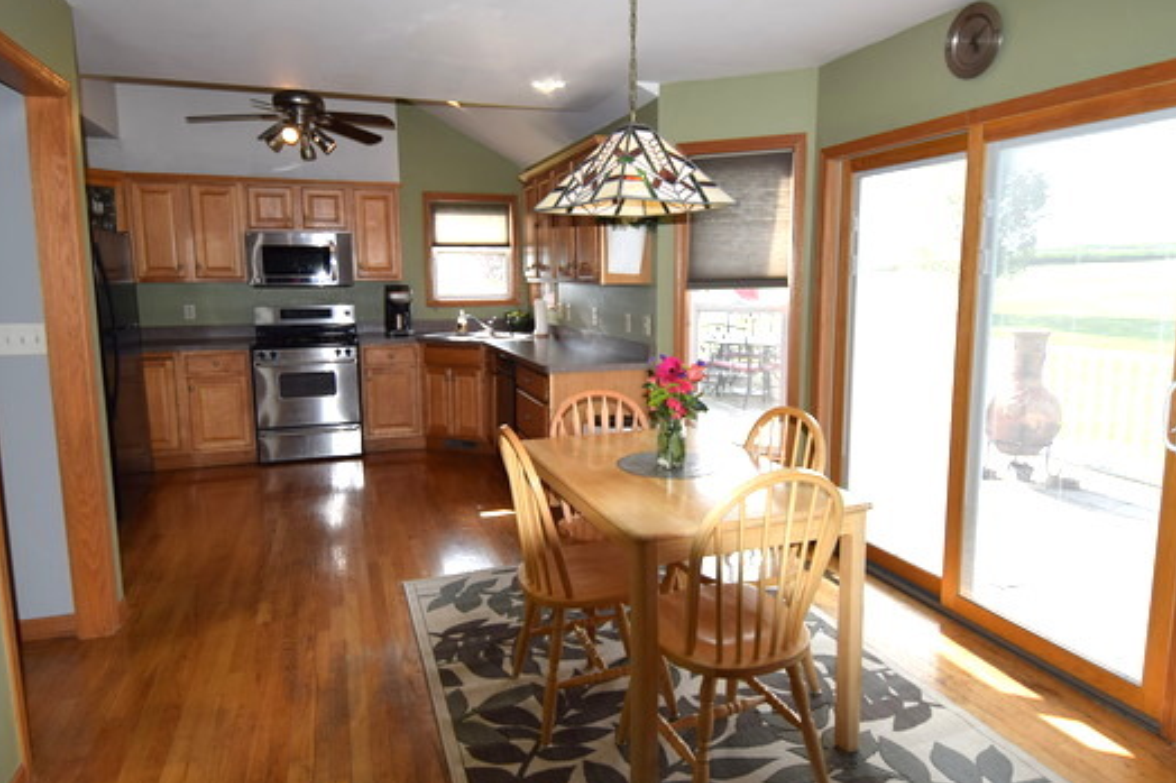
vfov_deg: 57.2
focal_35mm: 22
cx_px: 606
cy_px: 380
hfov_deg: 78.6
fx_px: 718
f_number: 5
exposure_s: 1/200
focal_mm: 12
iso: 200
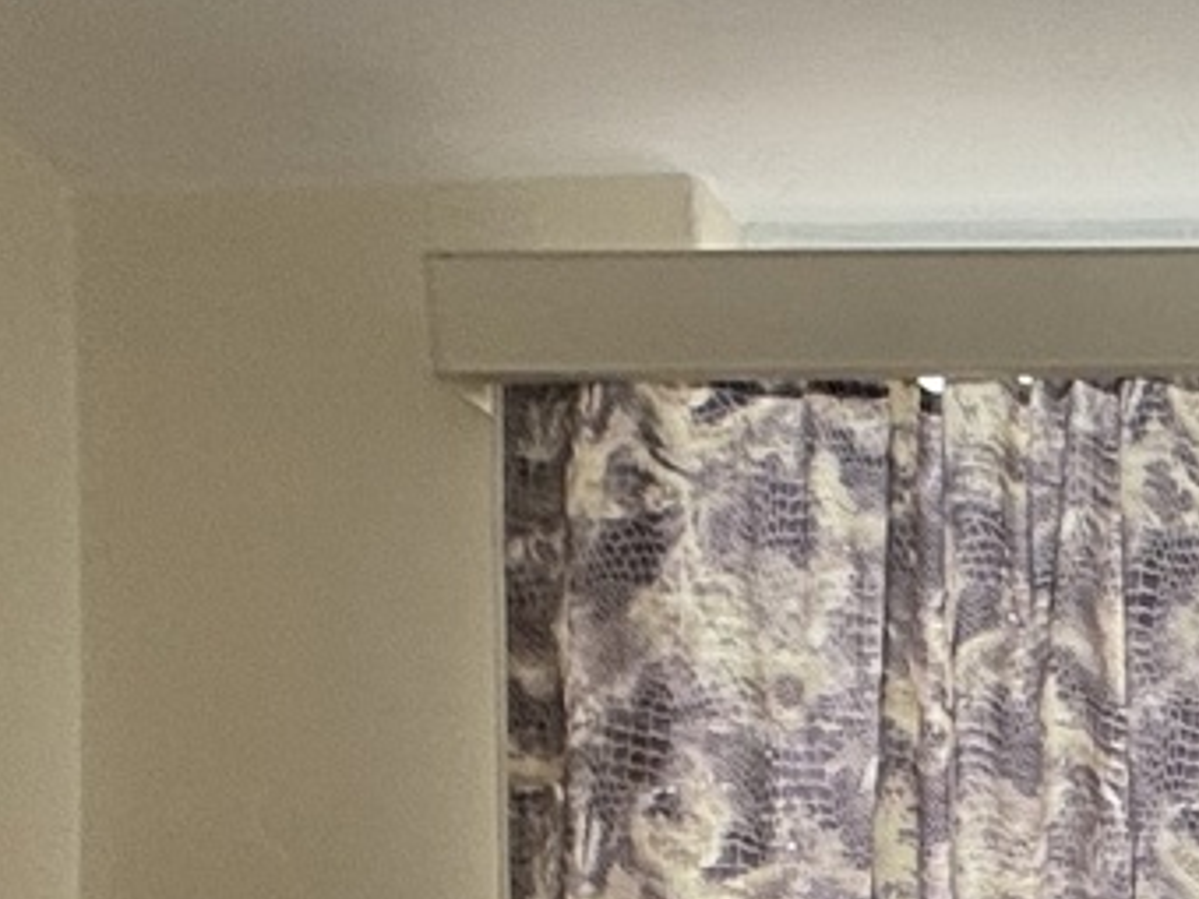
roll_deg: -0.6
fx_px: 2736
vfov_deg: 14.3
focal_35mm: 79
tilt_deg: -1.2
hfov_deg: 19.4
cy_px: 1981
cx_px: 2084
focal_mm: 2.22
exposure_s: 1/100
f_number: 2.2
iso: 50
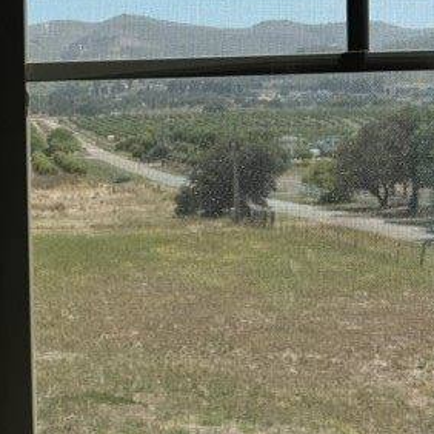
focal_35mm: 77
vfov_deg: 22.4
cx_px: -26
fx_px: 1092
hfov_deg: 21.5
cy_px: 152
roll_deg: -0.8
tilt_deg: -2.1
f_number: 1.78
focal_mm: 6.76
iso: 80
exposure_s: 1/3021
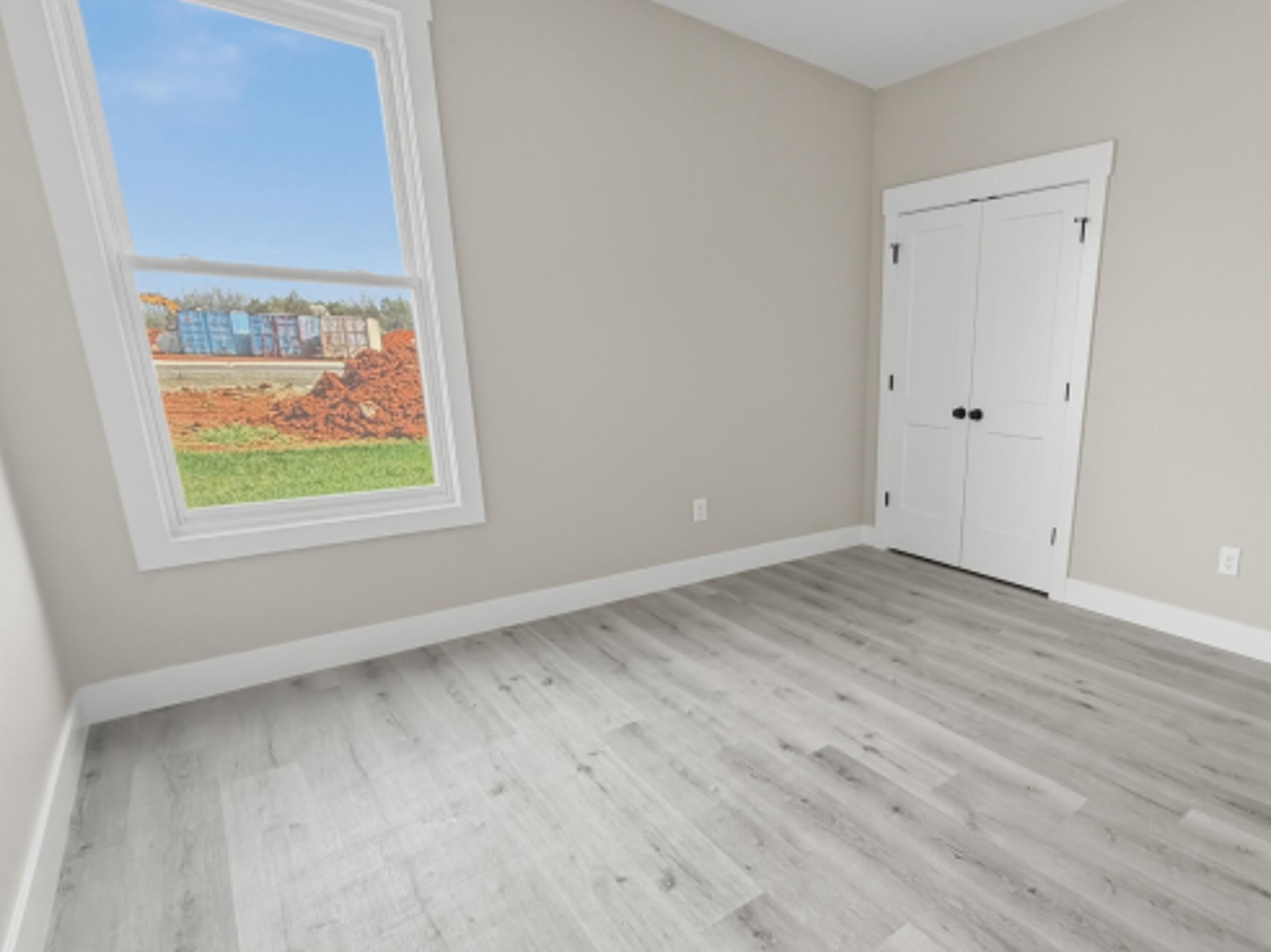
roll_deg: -1.4
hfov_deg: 81.6
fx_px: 697
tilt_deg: -15.6
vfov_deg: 68.4
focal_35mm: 19
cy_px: 533
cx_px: 856
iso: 200
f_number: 2.2
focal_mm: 2.2
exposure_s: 1/120
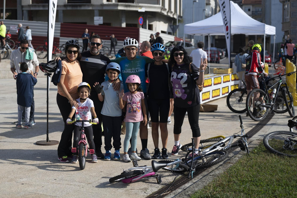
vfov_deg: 23.3
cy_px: 84
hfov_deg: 34.4
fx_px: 478
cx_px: 128
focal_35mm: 58
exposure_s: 1/2000
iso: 100
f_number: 2.8
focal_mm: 50
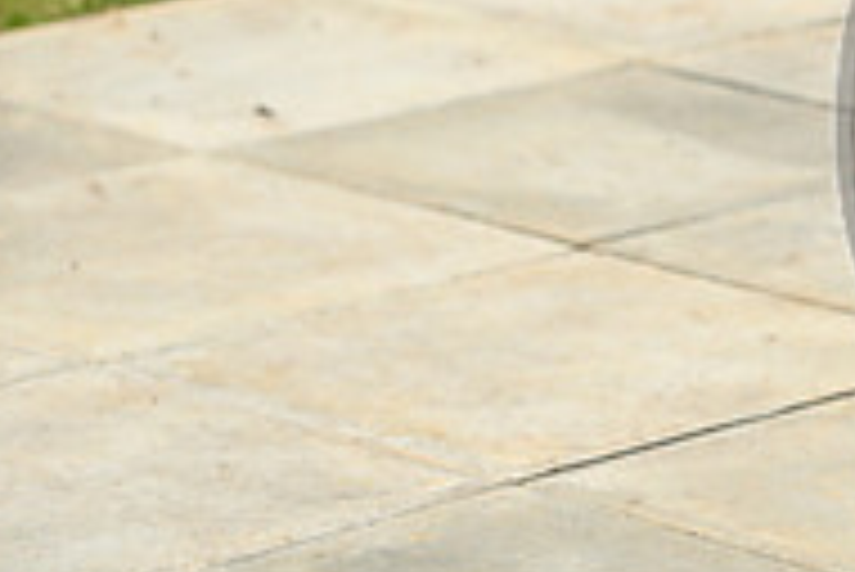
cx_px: 1246
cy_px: 65
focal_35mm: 320
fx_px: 7606
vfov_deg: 4.3
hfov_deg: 6.4
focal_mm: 105
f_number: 4.5
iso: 125
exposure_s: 1/1250
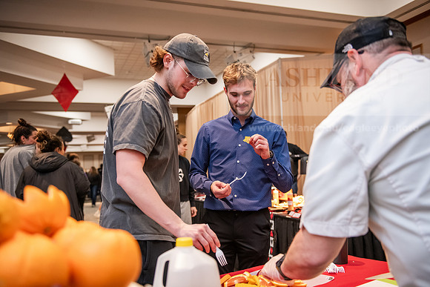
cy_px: 144
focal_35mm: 32
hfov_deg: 58.7
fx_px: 382
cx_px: 215
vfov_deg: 41.1
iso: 2500
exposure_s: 1/200
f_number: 3.2
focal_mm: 32
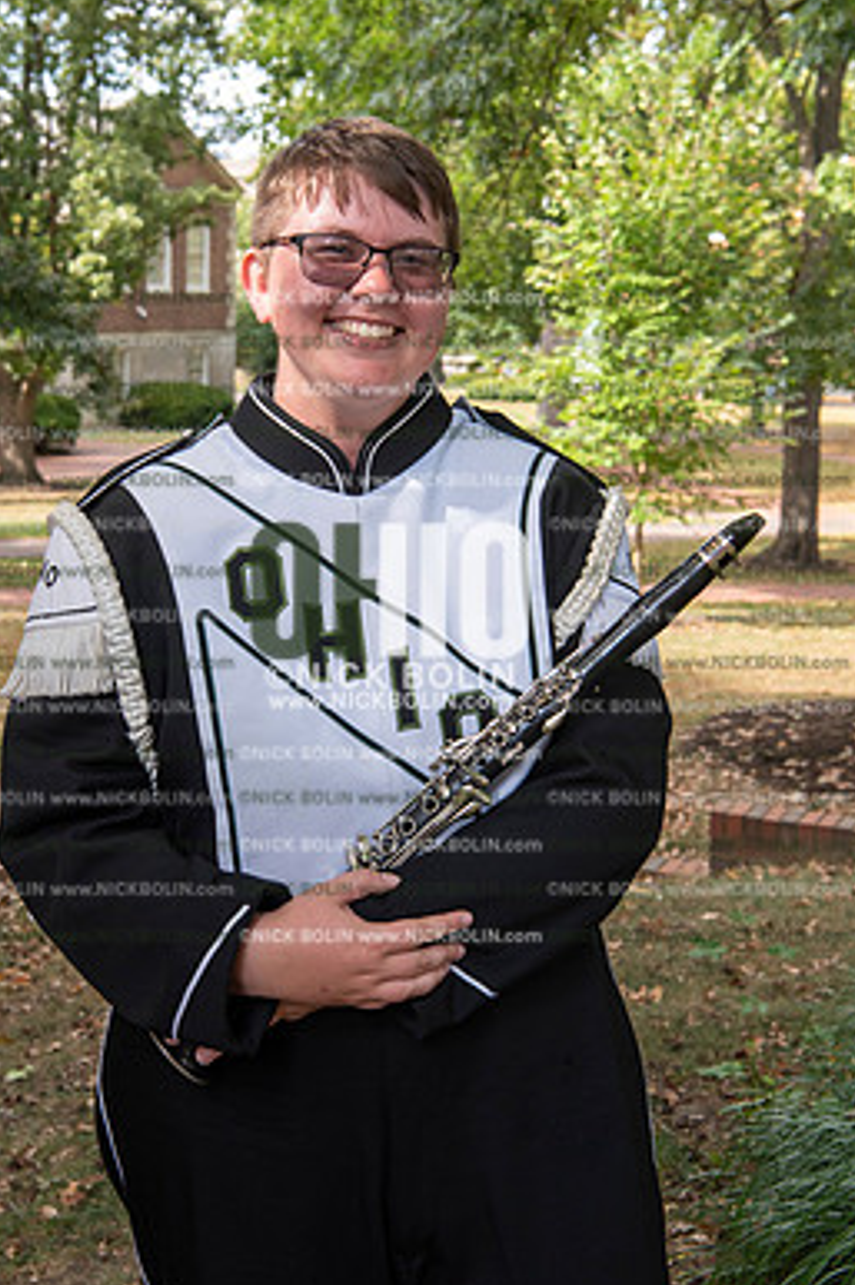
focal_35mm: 56
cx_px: 389
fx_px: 1997
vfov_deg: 35.6
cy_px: 616
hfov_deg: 24.2
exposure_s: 1/100
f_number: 8
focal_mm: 48
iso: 500
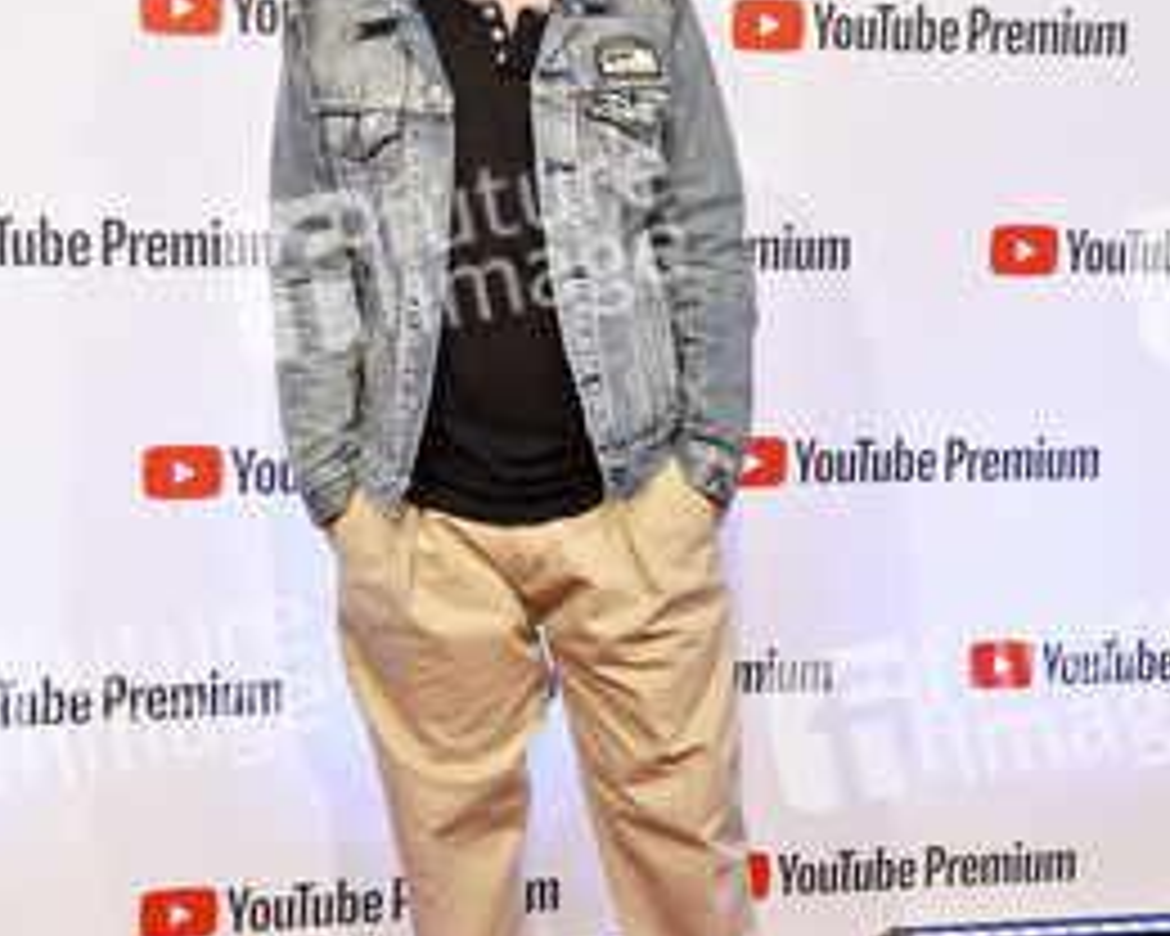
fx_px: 2493
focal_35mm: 72
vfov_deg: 21.3
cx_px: 585
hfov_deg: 26.4
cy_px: 482
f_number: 5.6
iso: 400
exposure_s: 1/125
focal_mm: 50
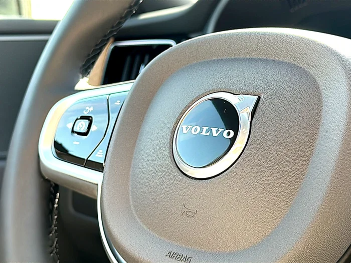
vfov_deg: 30.3
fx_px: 487
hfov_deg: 39.7
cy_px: 132
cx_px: 176
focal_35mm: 48
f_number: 1.78
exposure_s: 1/242
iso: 80
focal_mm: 6.86
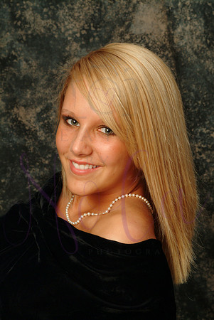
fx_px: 1401
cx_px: 107
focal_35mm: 158
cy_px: 160
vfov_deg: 13.0
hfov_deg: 8.7
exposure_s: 1/125
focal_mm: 105
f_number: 13
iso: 400
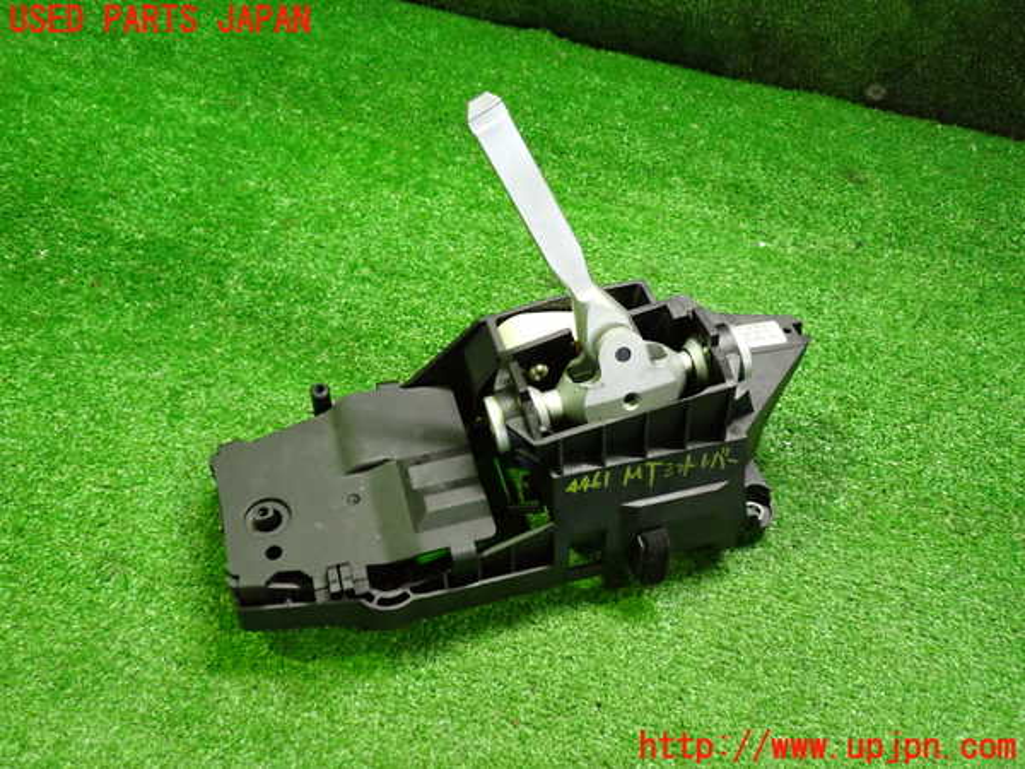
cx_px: 512
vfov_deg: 46.8
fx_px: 888
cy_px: 384
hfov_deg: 60.0
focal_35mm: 30
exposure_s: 1/50
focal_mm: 5.4
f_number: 2.3
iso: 1000
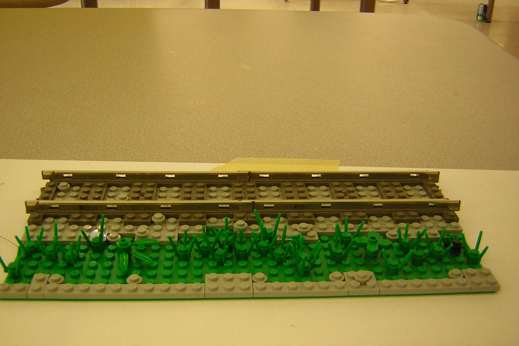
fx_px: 606
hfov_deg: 46.4
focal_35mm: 42
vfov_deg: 31.9
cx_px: 260
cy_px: 192
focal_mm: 5.2
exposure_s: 1/7.1
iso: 50
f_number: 2.7
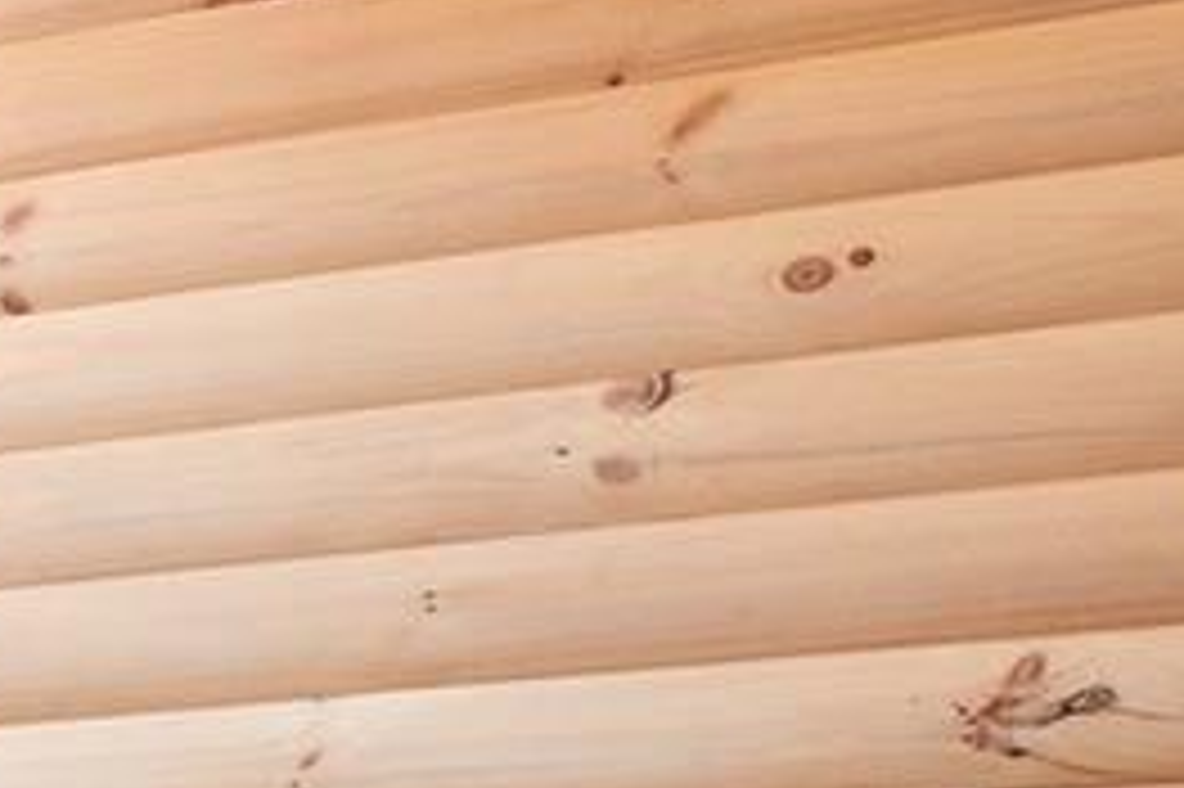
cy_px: 1355
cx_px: -2084
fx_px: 3583
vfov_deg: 11.7
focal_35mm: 109
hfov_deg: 12.2
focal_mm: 14
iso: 320
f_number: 8
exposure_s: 1/200
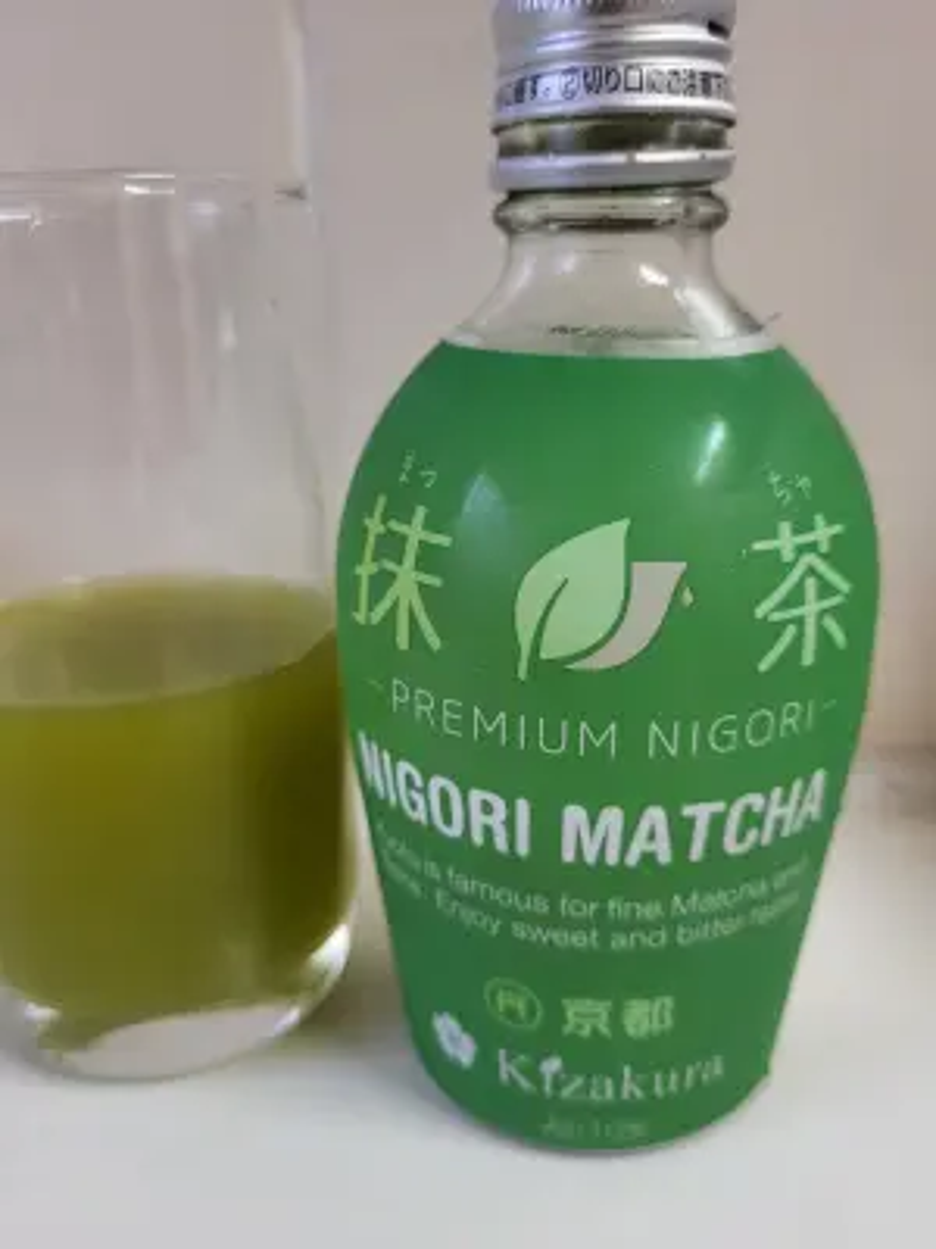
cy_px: 624
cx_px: 468
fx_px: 937
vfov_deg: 67.3
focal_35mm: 26
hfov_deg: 53.1
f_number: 1.8
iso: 320
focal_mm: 5.4
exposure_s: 1/50
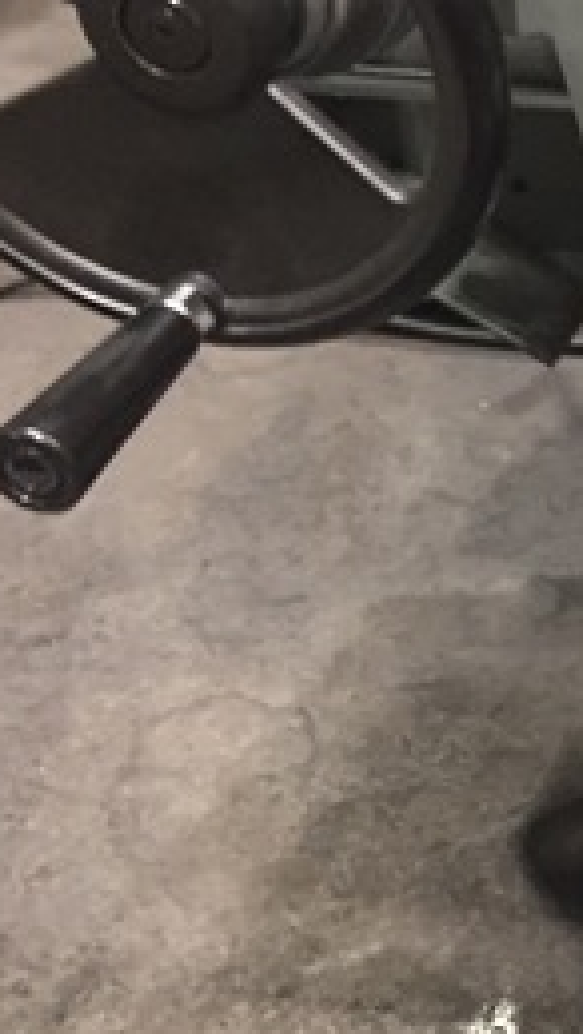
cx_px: 1178
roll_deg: -5.4
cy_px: 511
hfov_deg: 13.3
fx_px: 2140
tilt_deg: -36.5
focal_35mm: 78
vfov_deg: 27.2
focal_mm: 4.15
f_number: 2.2
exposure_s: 1/24
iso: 250
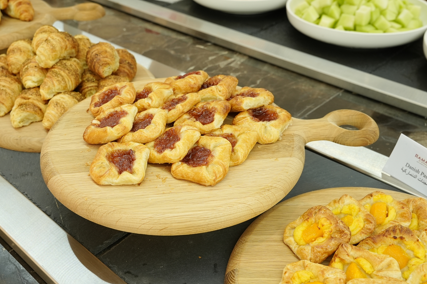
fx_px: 474
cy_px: 176
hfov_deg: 48.2
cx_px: 175
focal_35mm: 40
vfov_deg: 33.2
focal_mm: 24
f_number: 4.5
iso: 640
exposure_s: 1/125
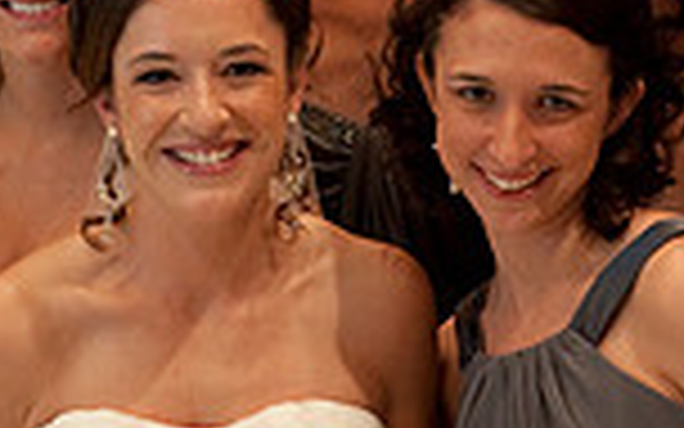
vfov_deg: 4.5
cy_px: 223
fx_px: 5443
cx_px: 576
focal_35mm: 292
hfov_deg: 7.2
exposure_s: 1/30
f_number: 2.8
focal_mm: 50
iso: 1250
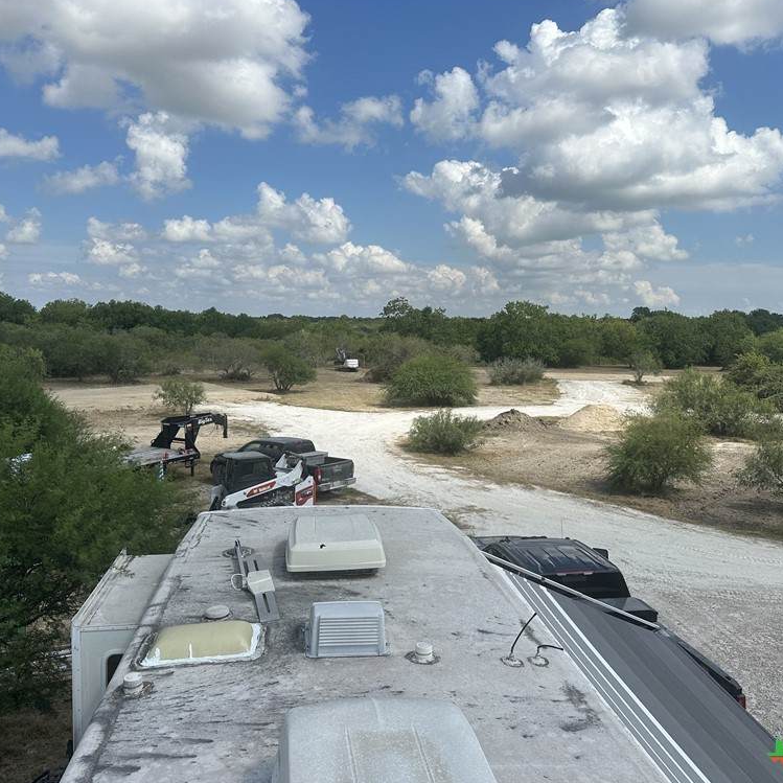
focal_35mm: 29
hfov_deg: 55.6
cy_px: 390
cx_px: 385
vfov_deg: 55.6
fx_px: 742
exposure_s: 1/7042
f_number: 1.78
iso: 80
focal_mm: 6.86
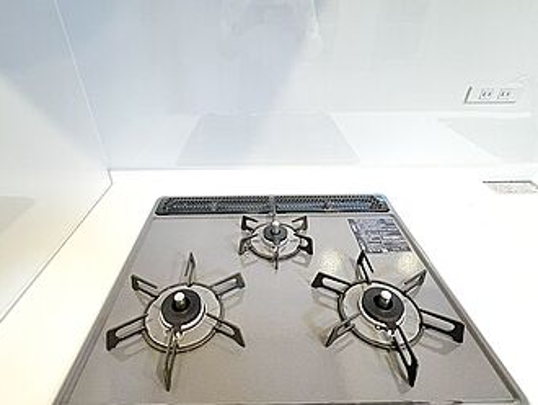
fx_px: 296
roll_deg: +1.8
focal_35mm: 19
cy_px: 209
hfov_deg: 84.6
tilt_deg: -34.1
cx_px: 256
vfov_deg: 68.7
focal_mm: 2.22
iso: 640
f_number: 2.2
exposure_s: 1/50
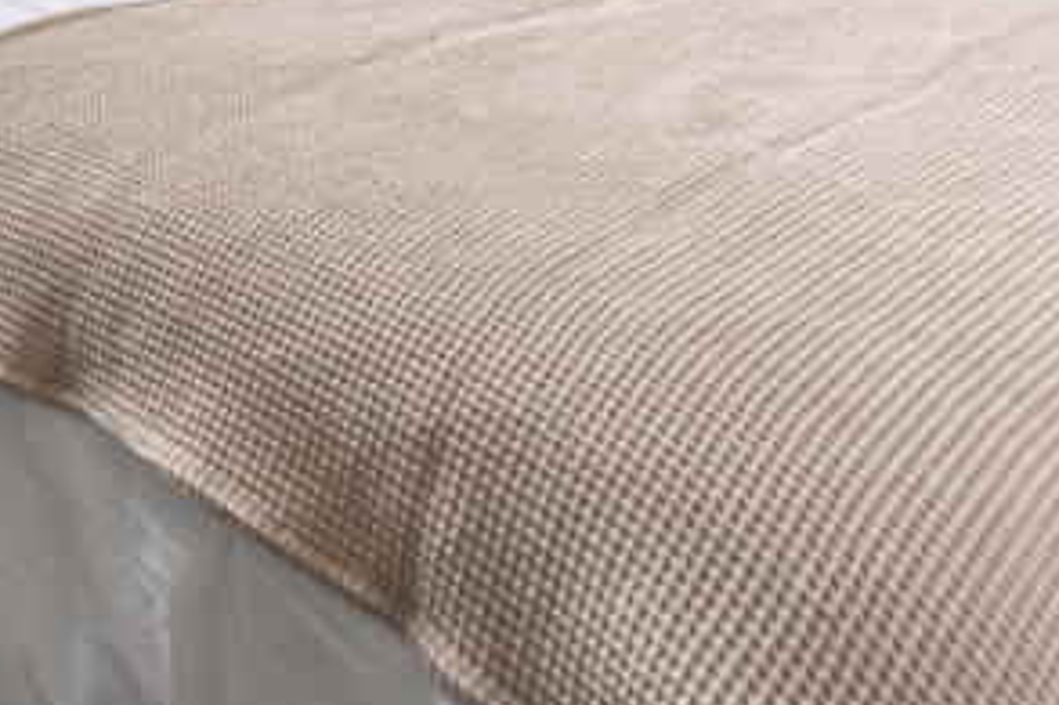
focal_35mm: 49
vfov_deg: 20.8
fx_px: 1441
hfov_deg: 32.7
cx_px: -235
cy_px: -494
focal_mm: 14
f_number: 6.3
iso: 100
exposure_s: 1/60
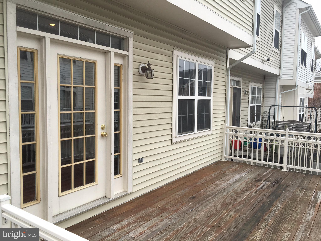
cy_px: 120
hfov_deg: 61.7
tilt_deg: -3.3
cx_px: 160
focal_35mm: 29
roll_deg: -1.5
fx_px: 269
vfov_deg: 48.2
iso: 25
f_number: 2.2
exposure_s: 1/240
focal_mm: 4.15
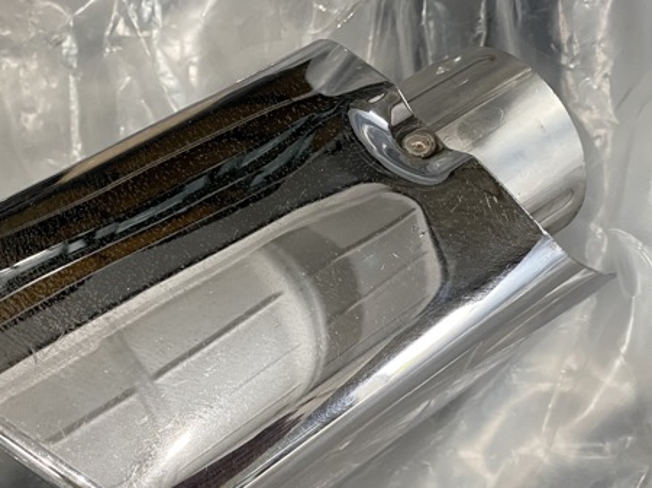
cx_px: 233
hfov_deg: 49.5
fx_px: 697
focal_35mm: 37
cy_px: 313
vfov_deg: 38.3
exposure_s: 1/50
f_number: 1.8
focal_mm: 4.25
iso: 320
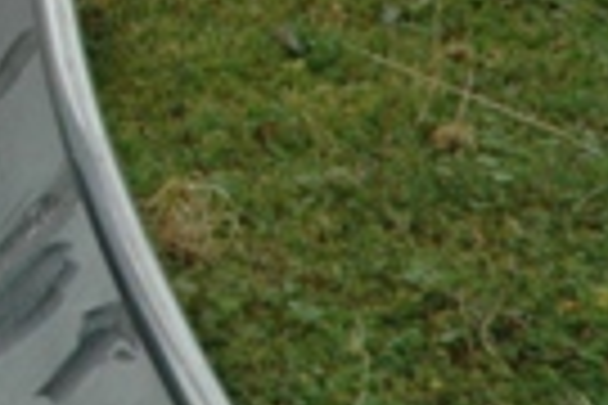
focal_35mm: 498
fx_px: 8410
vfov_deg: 2.7
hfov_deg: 4.1
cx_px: -455
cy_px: -540
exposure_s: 1/500
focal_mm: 70
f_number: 11
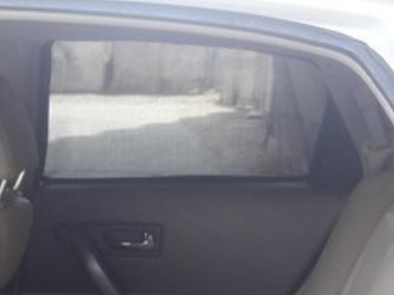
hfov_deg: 22.5
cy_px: 356
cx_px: -82
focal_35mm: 80
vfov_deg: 17.5
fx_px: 910
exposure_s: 1/100
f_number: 1.9
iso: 50
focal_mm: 3.7
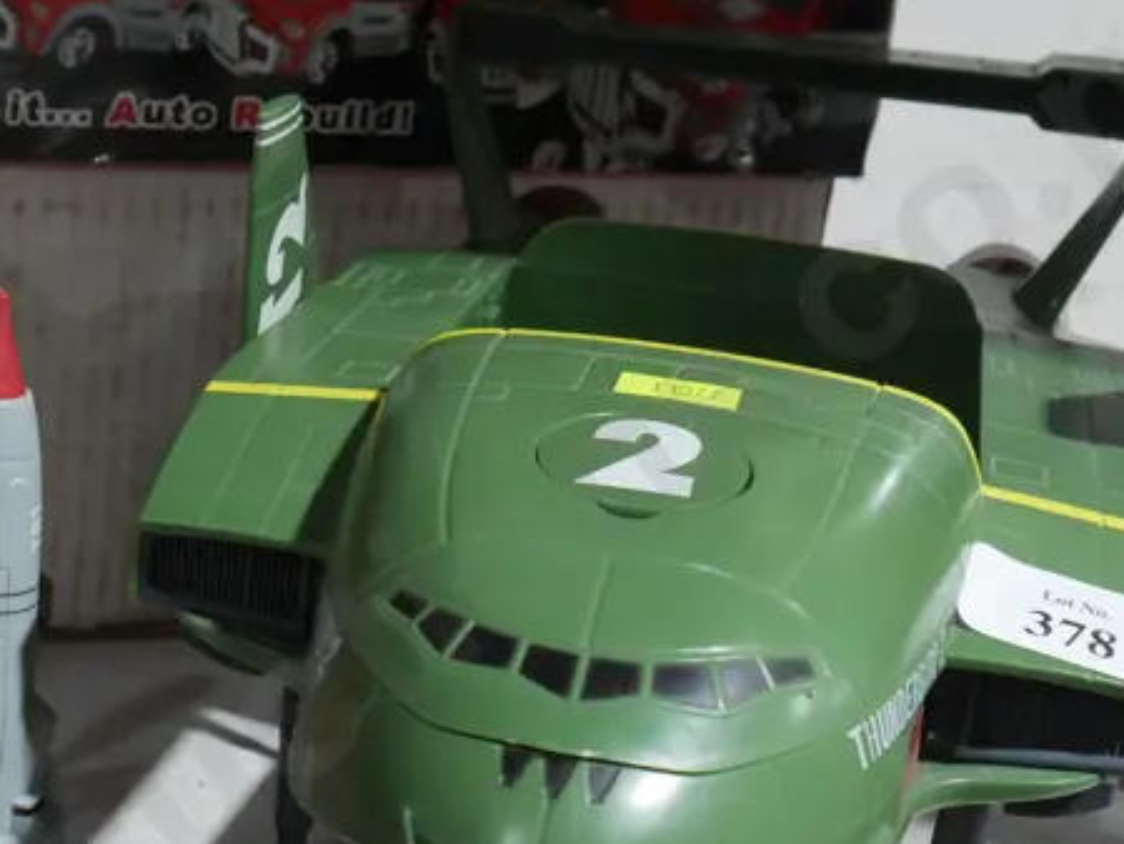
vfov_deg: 19.8
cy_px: 779
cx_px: 215
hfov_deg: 26.2
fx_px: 2371
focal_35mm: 73
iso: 1600
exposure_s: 1/60
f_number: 7.1
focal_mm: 16
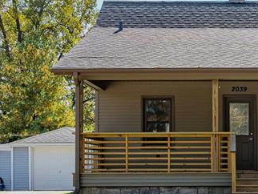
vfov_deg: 13.8
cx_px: 242
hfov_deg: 18.0
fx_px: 798
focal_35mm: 107
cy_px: 134
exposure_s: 1/640
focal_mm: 35
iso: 1000
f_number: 13
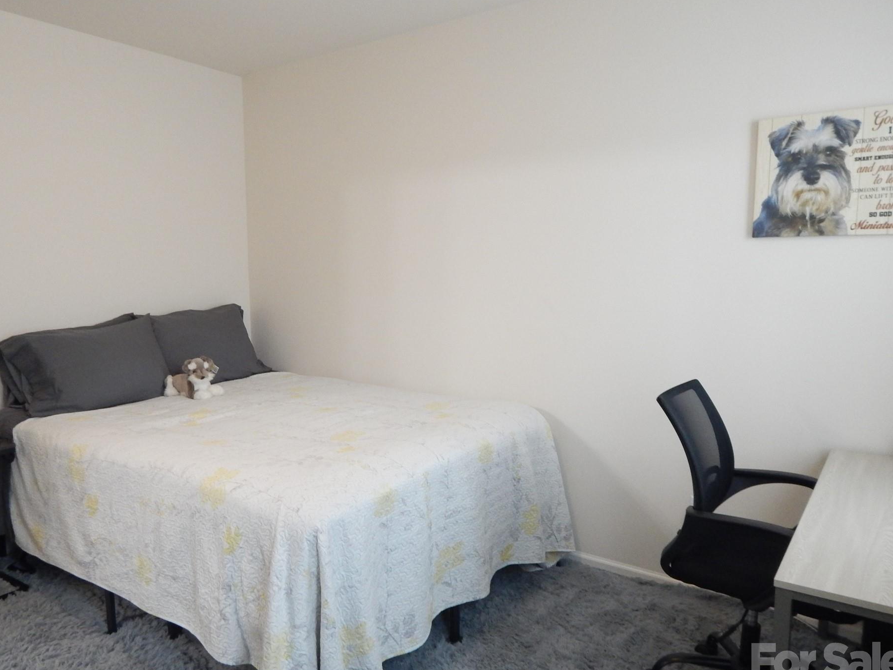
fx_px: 645
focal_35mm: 25
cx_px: 402
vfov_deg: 54.8
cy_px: 360
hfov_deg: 69.2
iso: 400
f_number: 3
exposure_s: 1/40
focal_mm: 4
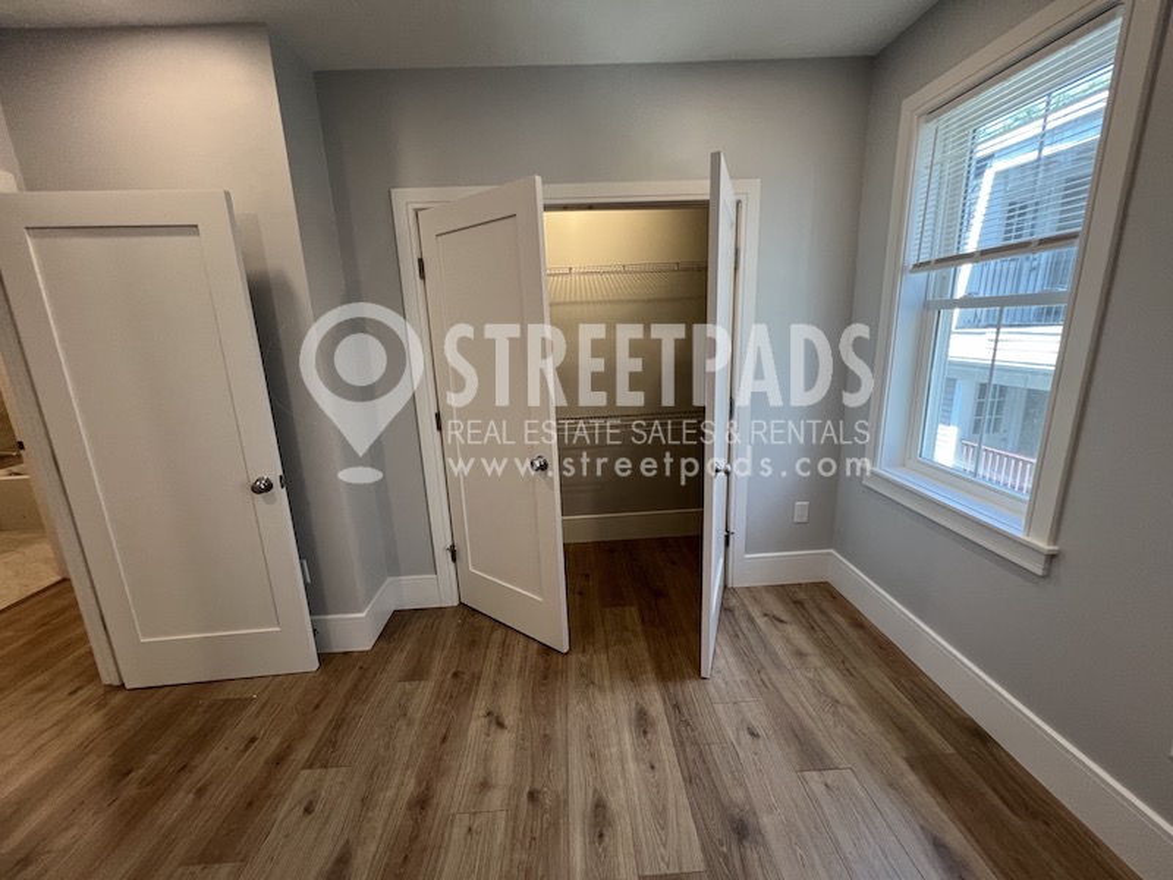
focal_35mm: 13
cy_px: 440
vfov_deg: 89.9
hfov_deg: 106.2
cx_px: 586
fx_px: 441
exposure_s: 1/120
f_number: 1.8
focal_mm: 1.57
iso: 160
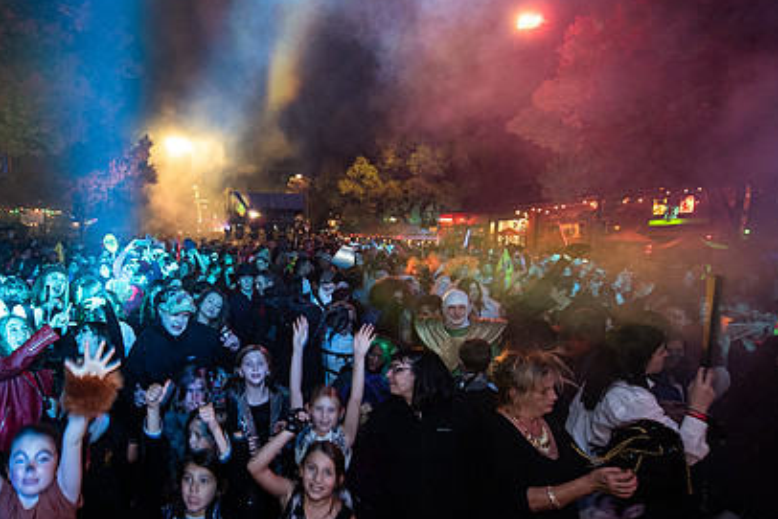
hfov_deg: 80.3
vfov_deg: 61.4
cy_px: 313
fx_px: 432
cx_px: 241
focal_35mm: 20
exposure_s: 1/50
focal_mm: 14
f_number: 3.5
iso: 2000
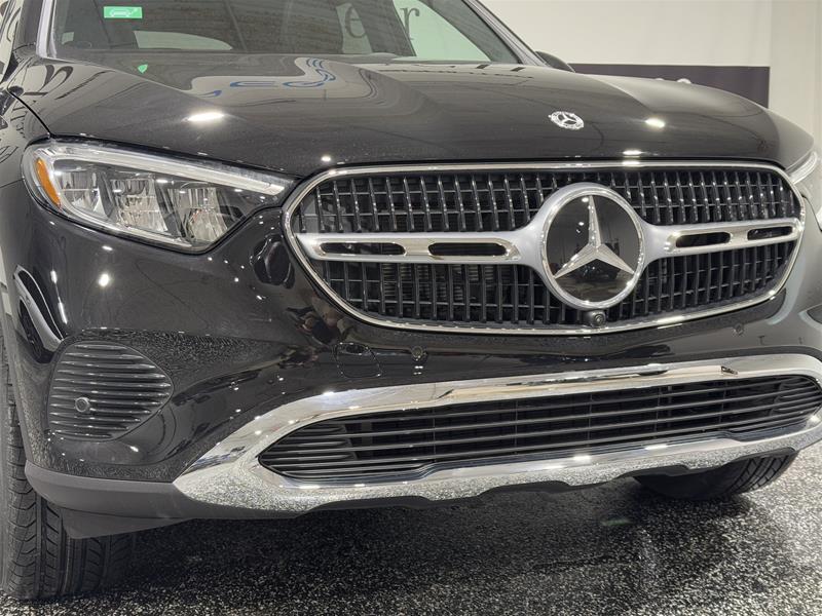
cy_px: 308
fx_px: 1140
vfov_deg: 30.3
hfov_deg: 39.7
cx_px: 411
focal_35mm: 48
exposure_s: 1/40
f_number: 1.78
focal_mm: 6.76
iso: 250
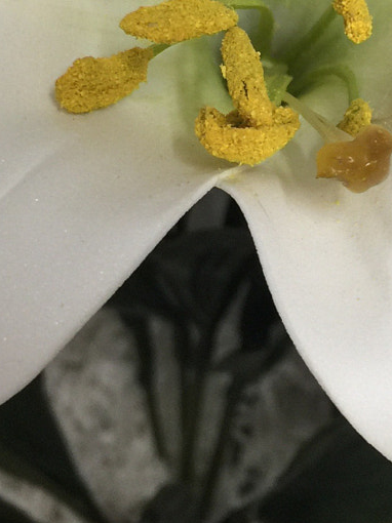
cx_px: 303
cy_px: -8
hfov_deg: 16.1
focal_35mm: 91
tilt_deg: -48.0
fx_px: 1375
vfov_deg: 20.8
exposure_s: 1/15
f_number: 2.2
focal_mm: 4.15
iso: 40
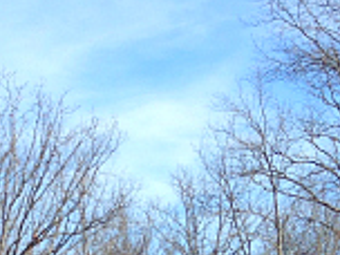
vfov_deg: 9.8
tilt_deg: -0.7
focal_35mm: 141
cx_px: -154
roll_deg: -3.6
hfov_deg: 13.3
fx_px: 1385
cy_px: 494
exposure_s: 1/951
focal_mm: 4.12
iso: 50
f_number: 2.4
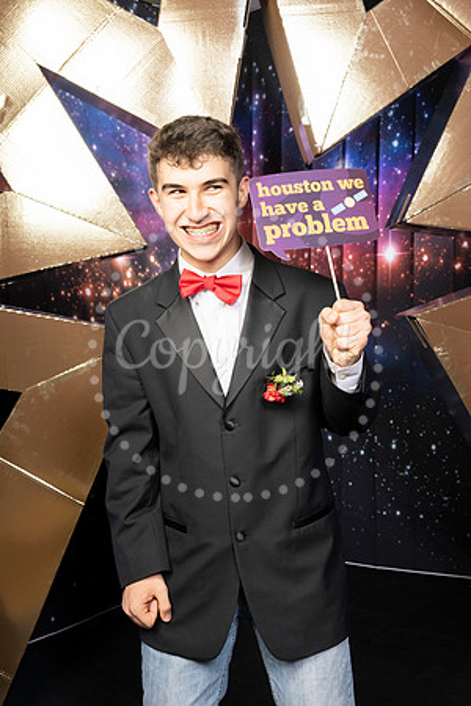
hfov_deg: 33.4
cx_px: 236
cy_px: 353
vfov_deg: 48.5
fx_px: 785
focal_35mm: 40
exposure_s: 1/160
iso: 320
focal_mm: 40
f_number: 9
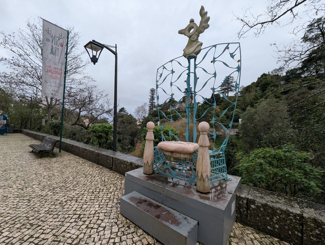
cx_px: 162
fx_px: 122
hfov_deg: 106.1
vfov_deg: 90.0
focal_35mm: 13
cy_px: 122
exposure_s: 1/835
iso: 50
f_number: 2.2
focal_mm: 1.95
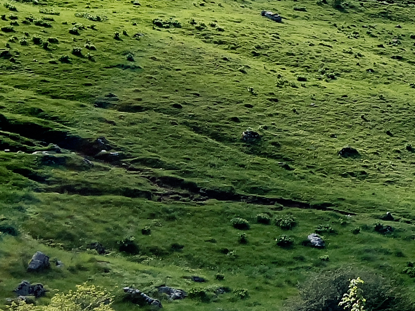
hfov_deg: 16.3
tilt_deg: -5.6
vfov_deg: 14.2
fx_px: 1211
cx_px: 752
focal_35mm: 101
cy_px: -50
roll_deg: +1.1
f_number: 1.5
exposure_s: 1/5319
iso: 50
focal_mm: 5.7
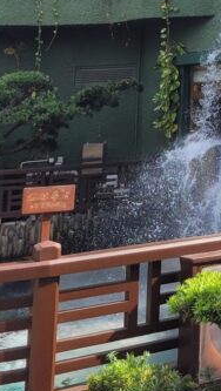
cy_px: -83
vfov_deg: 22.4
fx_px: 904
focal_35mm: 87
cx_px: 447
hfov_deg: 12.3
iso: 40
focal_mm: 5.4
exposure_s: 1/1111
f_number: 1.8
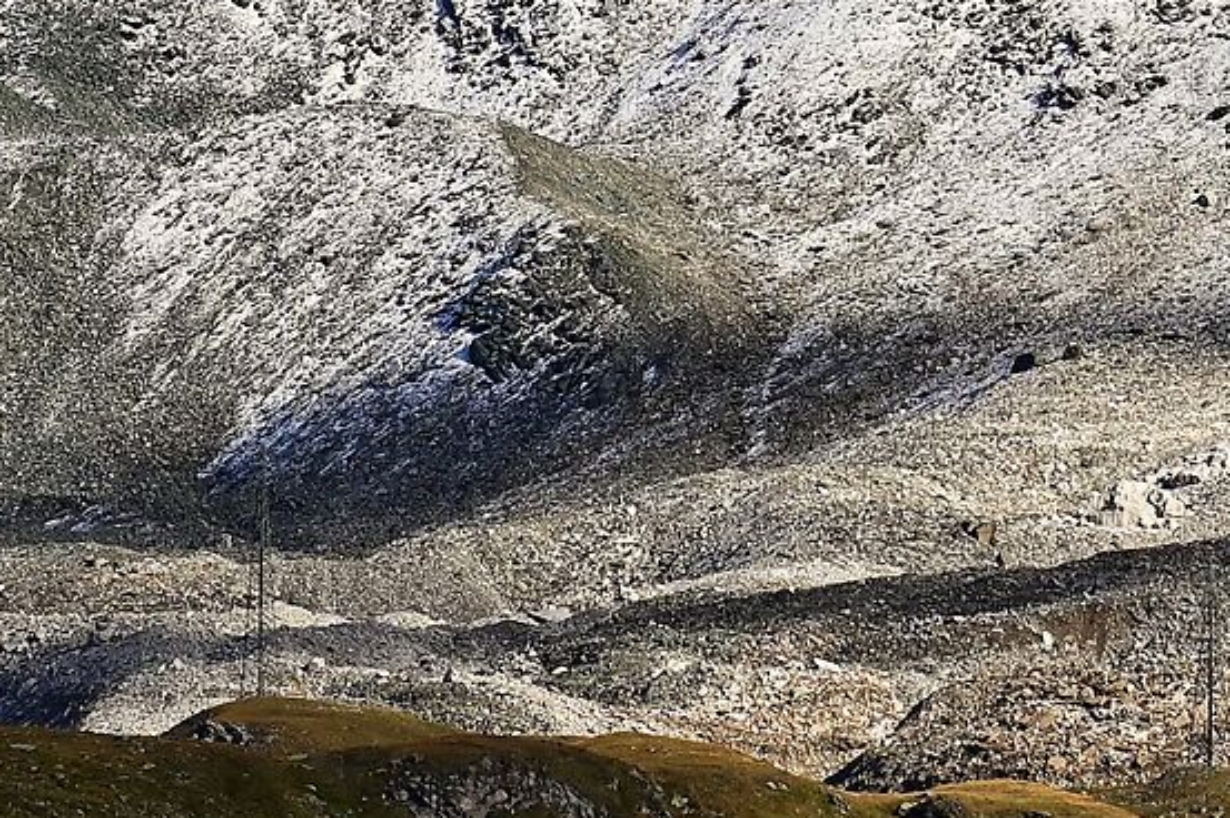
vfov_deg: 1.6
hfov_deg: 2.4
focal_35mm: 868
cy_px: -188
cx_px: 1466
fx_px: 29638
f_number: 4
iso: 100
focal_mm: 200
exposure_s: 1/1250
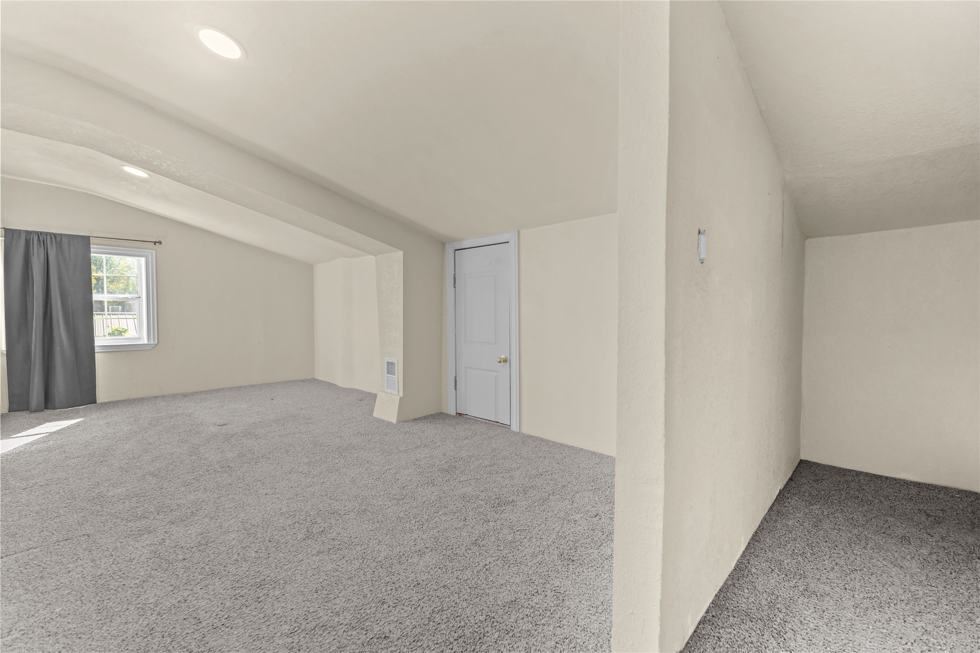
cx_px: 490
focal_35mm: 15
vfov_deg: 77.3
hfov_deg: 100.4
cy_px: 326
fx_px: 408
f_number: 3.2
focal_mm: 10
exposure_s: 1/5
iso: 200
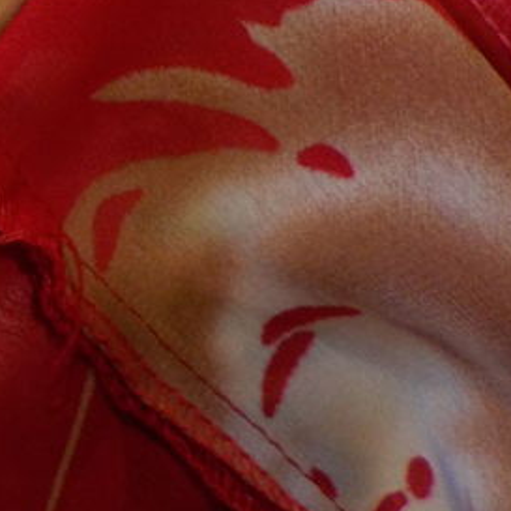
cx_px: -361
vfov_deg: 16.9
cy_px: -161
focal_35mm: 97
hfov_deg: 15.7
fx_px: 1620
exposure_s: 1/30
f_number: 3.3
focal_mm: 4.1
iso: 180
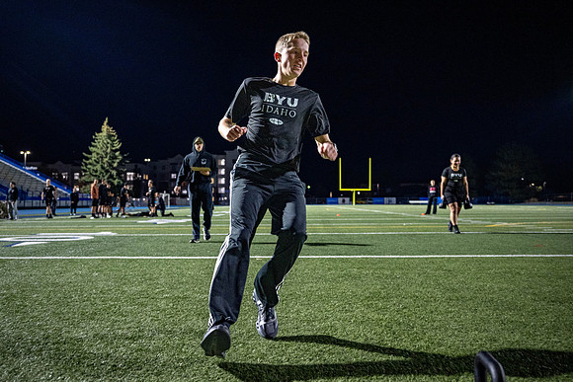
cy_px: 177
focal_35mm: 34
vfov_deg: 38.4
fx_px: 549
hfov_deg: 55.0
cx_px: 262
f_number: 2.8
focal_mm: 31.5
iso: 2000
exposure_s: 1/250
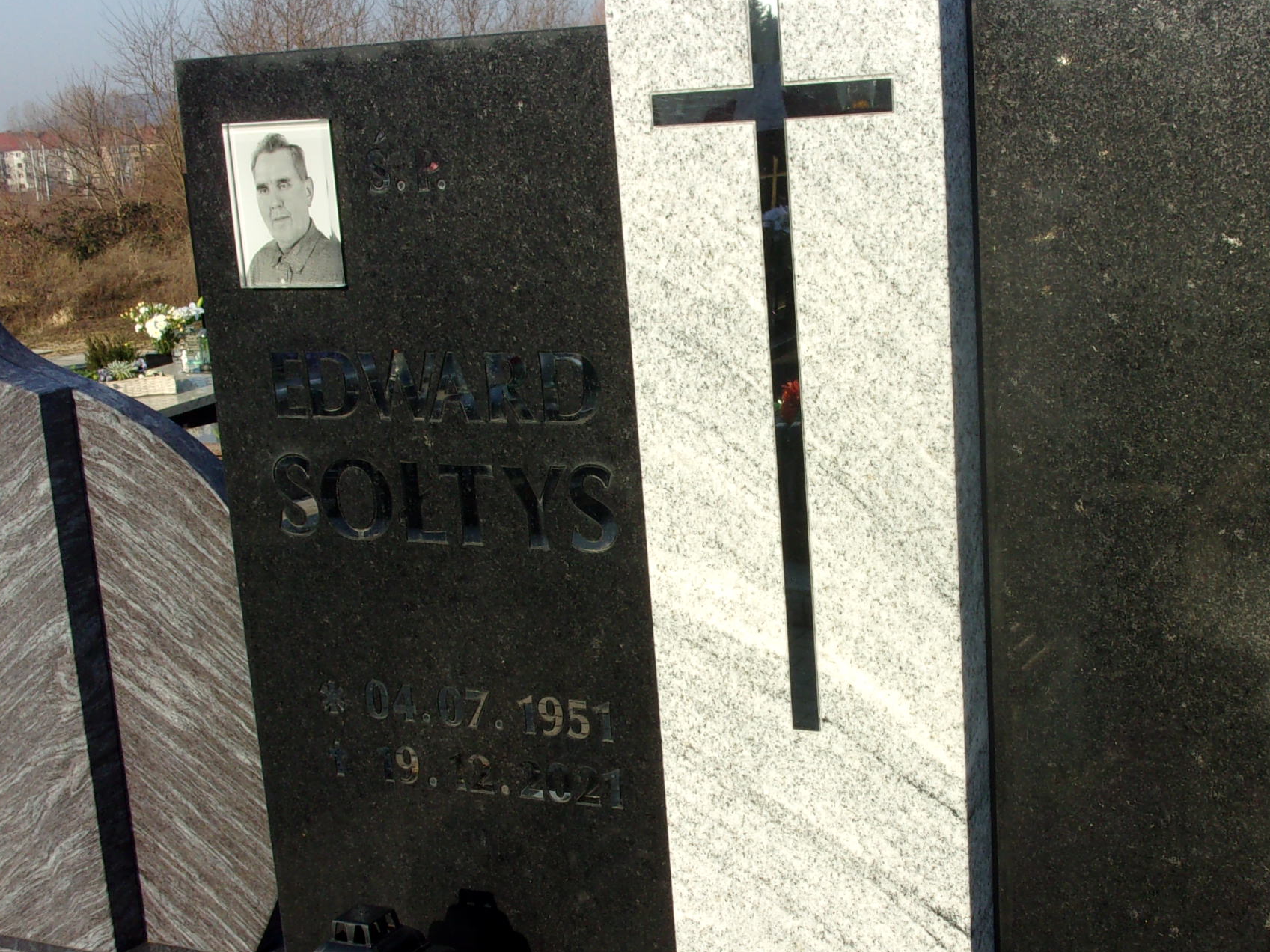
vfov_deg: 26.5
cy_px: 605
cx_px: 832
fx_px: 2017
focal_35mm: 55
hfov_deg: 34.7
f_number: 11.8
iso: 80
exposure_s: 1/75
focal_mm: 6.4
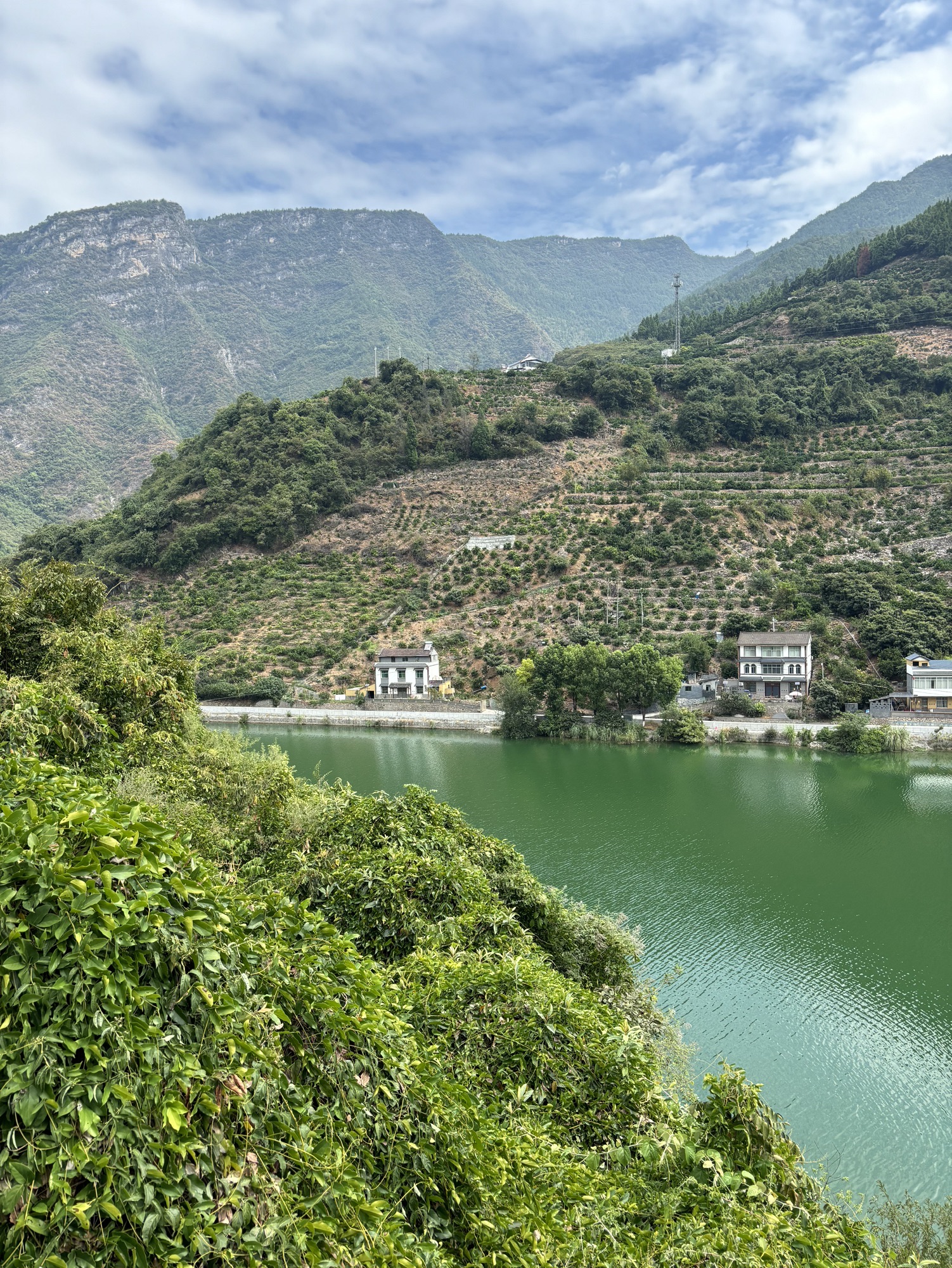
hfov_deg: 53.1
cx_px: 476
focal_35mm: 26
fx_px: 953
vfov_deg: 67.3
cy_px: 634
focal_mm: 5.96
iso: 50
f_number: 1.6
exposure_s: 1/1295
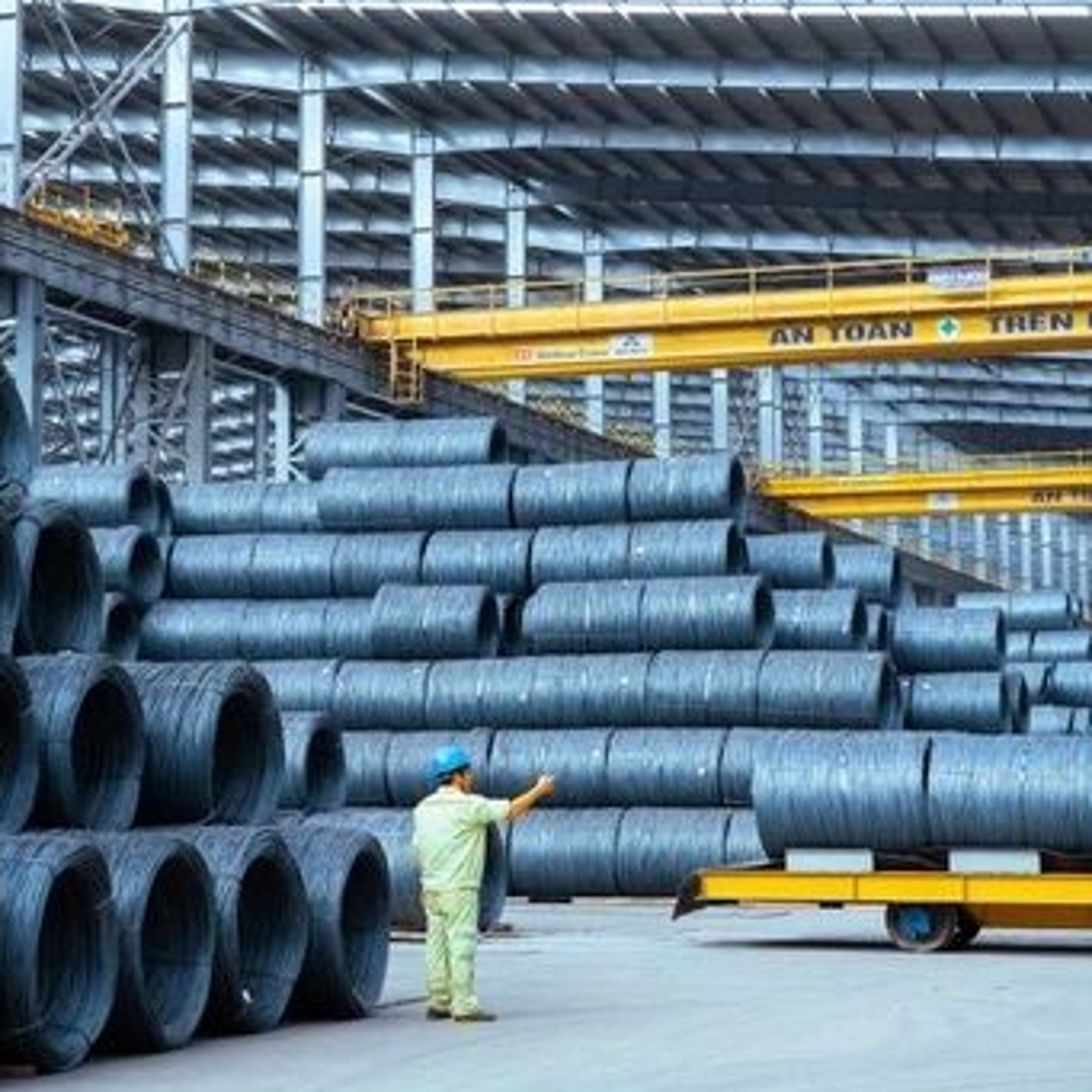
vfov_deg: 41.4
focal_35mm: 40
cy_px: 384
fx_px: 1428
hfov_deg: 41.7
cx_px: 445
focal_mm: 24
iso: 640
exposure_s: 1/125
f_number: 4.5
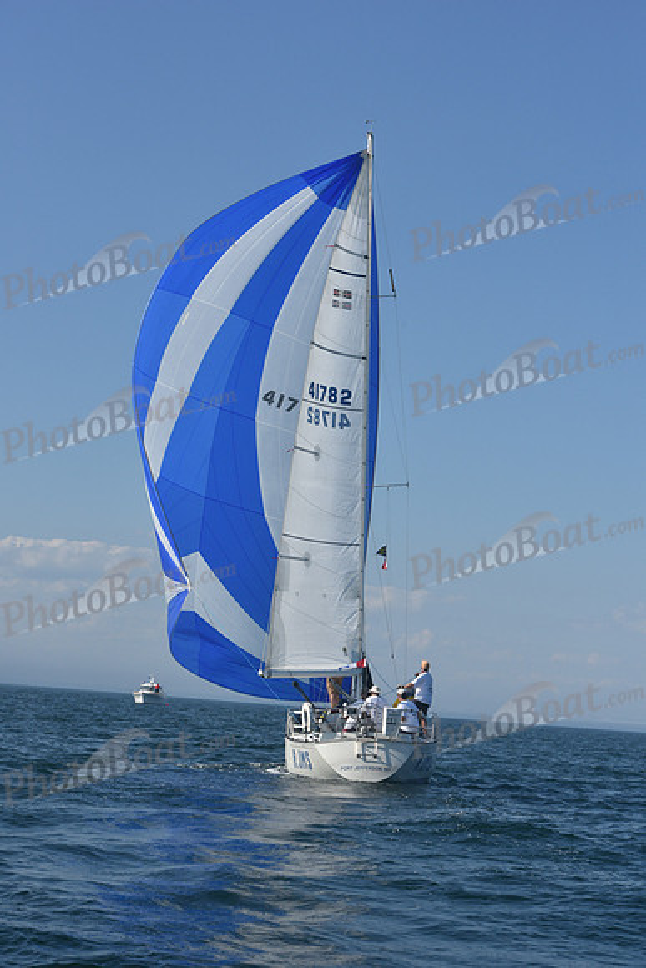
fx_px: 1883
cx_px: 323
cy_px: 484
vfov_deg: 28.8
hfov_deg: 19.5
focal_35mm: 70
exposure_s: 1/1250
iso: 320
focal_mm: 70
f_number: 10
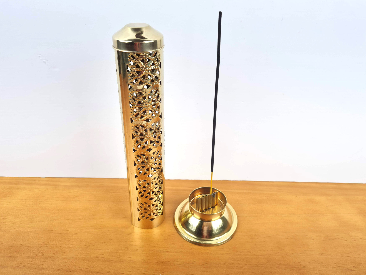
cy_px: 138
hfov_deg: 67.3
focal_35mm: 26
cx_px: 183
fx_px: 275
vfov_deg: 53.1
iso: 50
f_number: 1.8
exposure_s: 1/249
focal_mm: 5.4
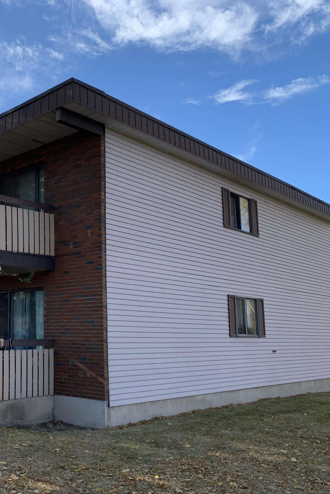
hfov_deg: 33.8
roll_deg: -0.8
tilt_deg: +9.2
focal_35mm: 37
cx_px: 25
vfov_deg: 51.9
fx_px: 509
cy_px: 252
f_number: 1.8
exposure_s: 1/771
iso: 25
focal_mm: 4.25
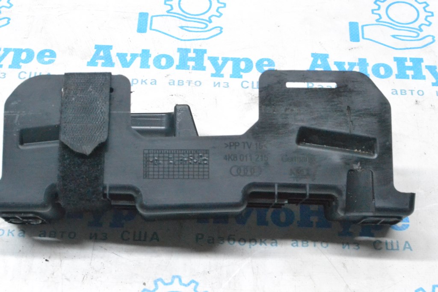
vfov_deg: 16.6
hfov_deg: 24.6
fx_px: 1004
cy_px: 146
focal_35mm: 82
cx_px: 219
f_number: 10
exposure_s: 1/125
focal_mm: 55
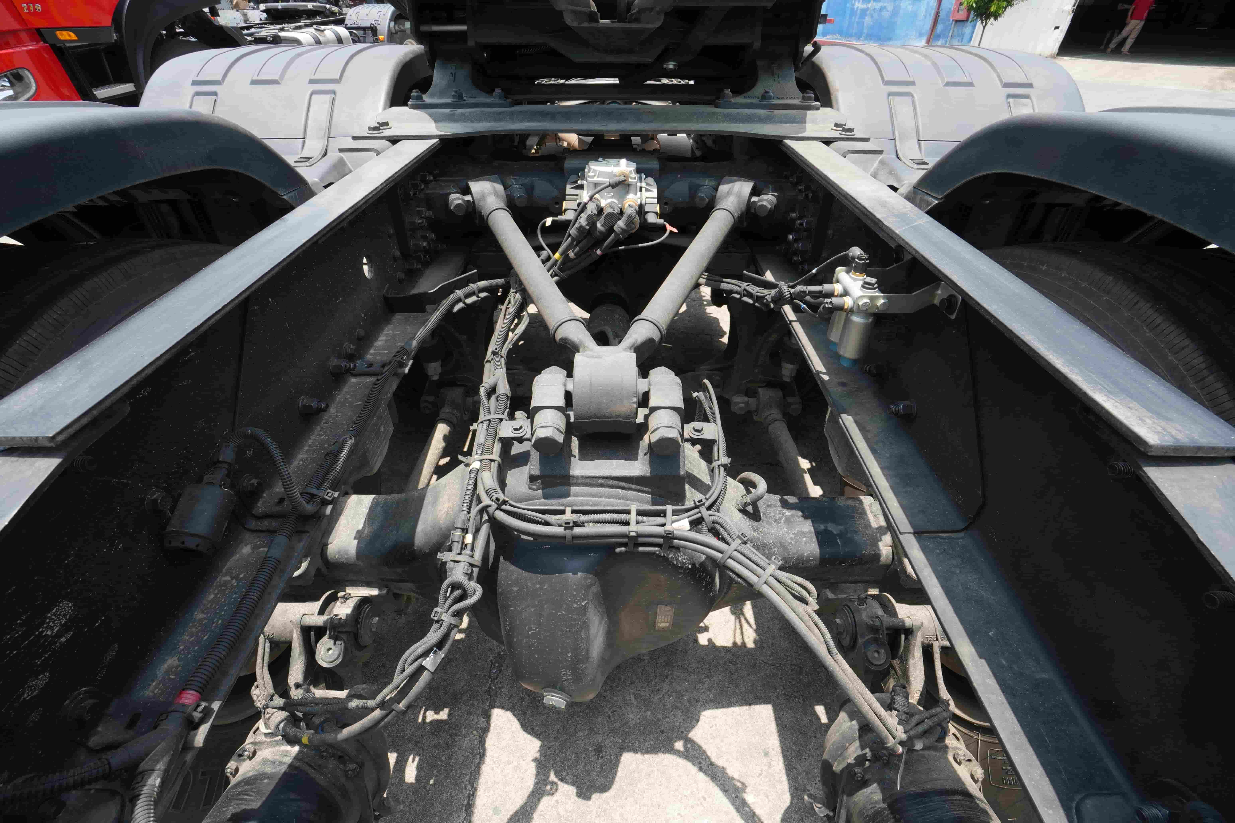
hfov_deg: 100.4
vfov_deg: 77.3
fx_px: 515
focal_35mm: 15
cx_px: 618
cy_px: 412
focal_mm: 10
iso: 200
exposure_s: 1/100
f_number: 10
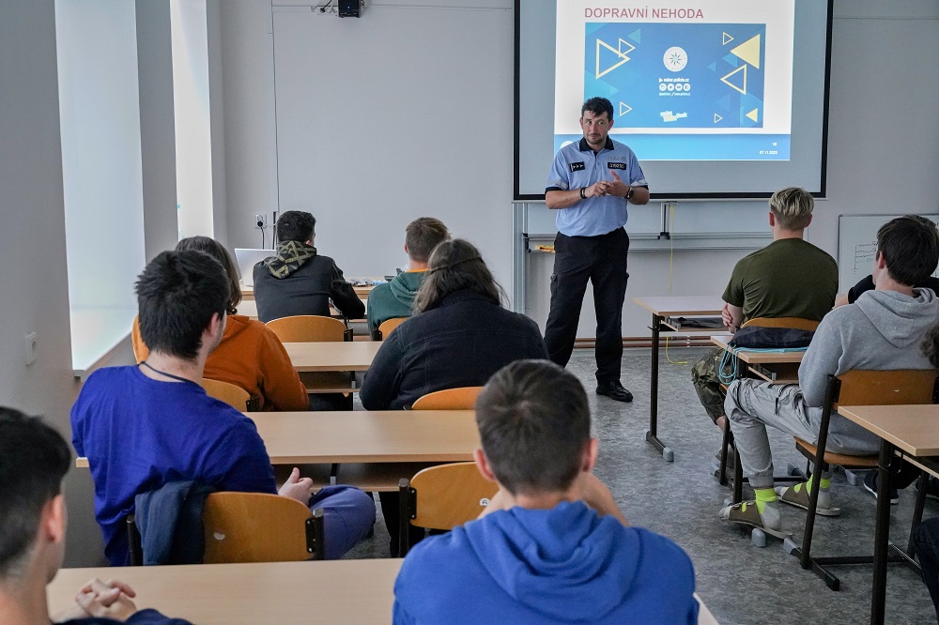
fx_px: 1121
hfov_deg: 45.4
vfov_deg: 31.2
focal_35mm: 43
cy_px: 312
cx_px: 470
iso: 8000
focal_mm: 43
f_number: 5.6
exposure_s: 1/125
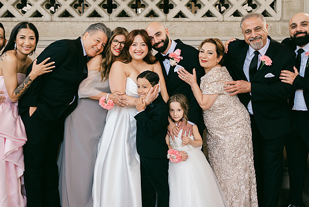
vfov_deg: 31.2
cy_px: 90
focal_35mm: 43
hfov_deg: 45.4
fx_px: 369
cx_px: 151
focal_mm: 35
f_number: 4
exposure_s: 1/160
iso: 160
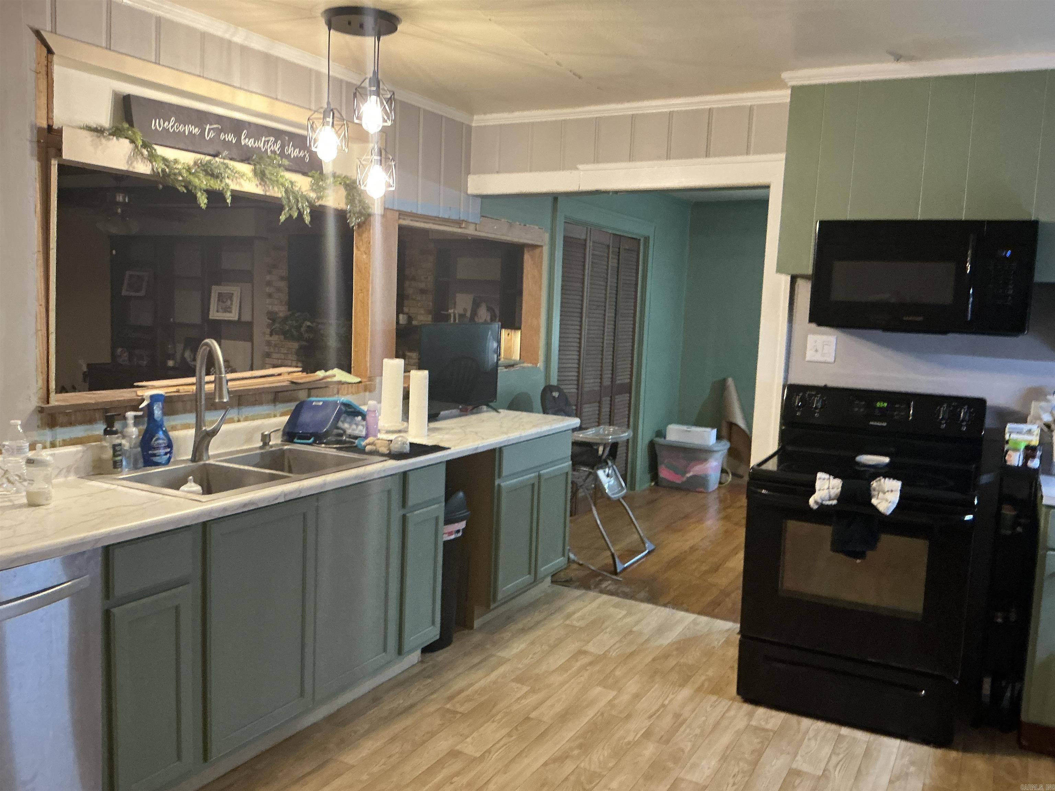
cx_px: 528
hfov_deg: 63.4
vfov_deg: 49.7
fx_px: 853
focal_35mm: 28
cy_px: 396
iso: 250
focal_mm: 3
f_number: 1.8
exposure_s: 1/40
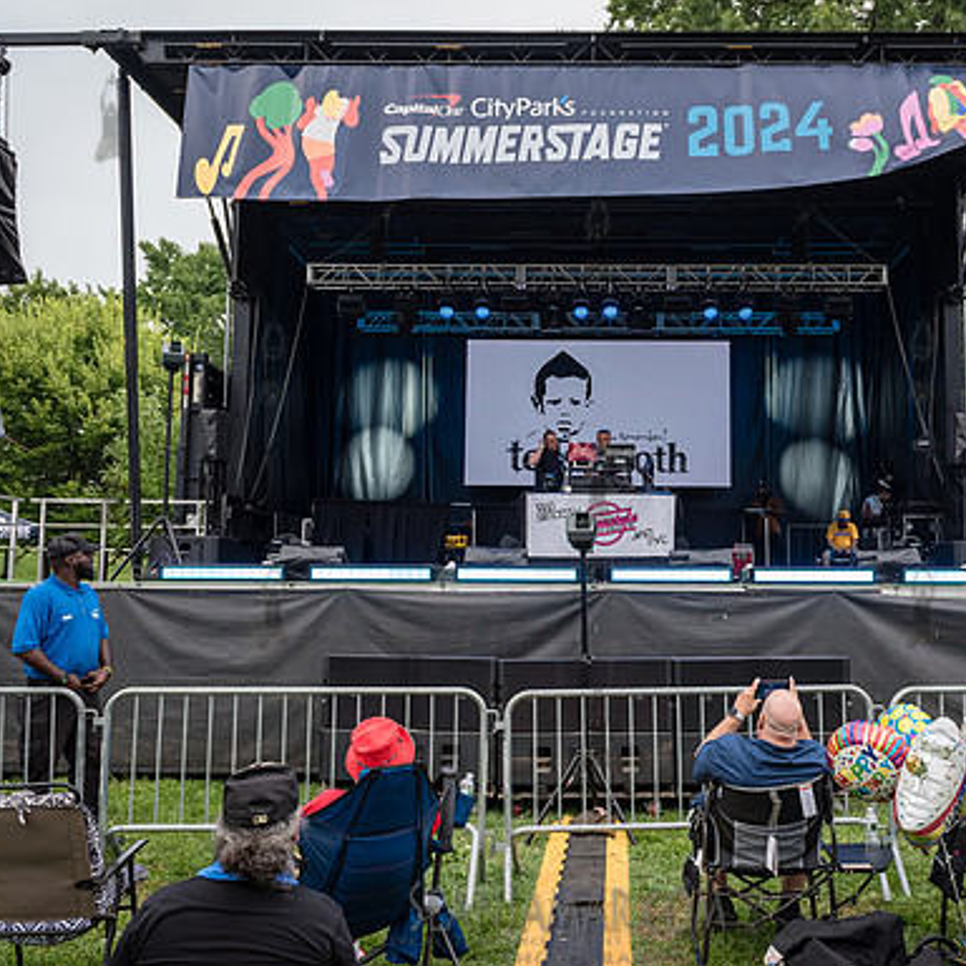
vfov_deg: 51.1
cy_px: 482
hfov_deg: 50.6
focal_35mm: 32
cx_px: 596
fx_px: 1010
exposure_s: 1/500
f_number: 4
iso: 500
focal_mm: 24
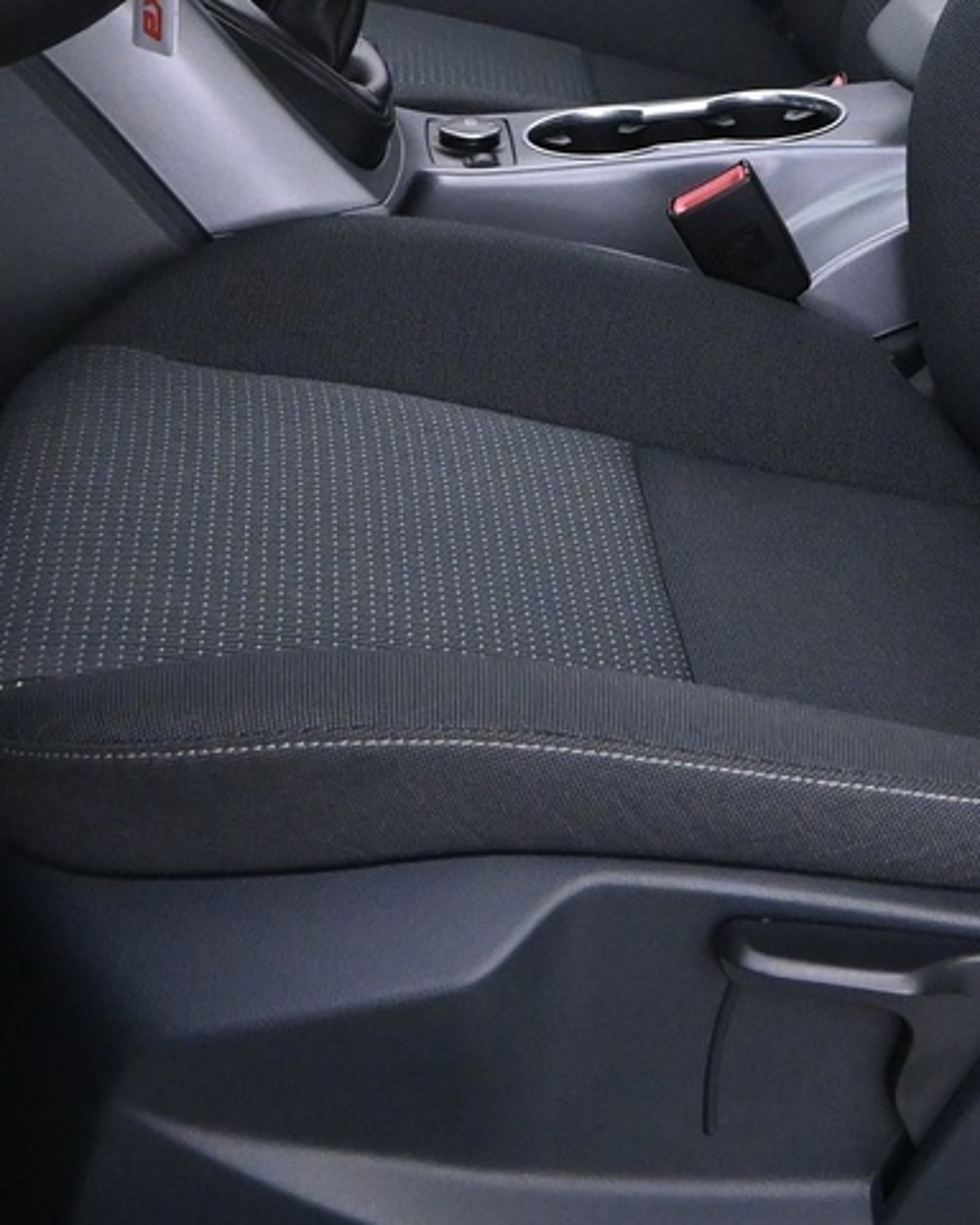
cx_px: 845
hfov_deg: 19.9
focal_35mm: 76
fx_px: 2755
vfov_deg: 23.9
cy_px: -23
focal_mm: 16
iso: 3200
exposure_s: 1/30
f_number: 3.5
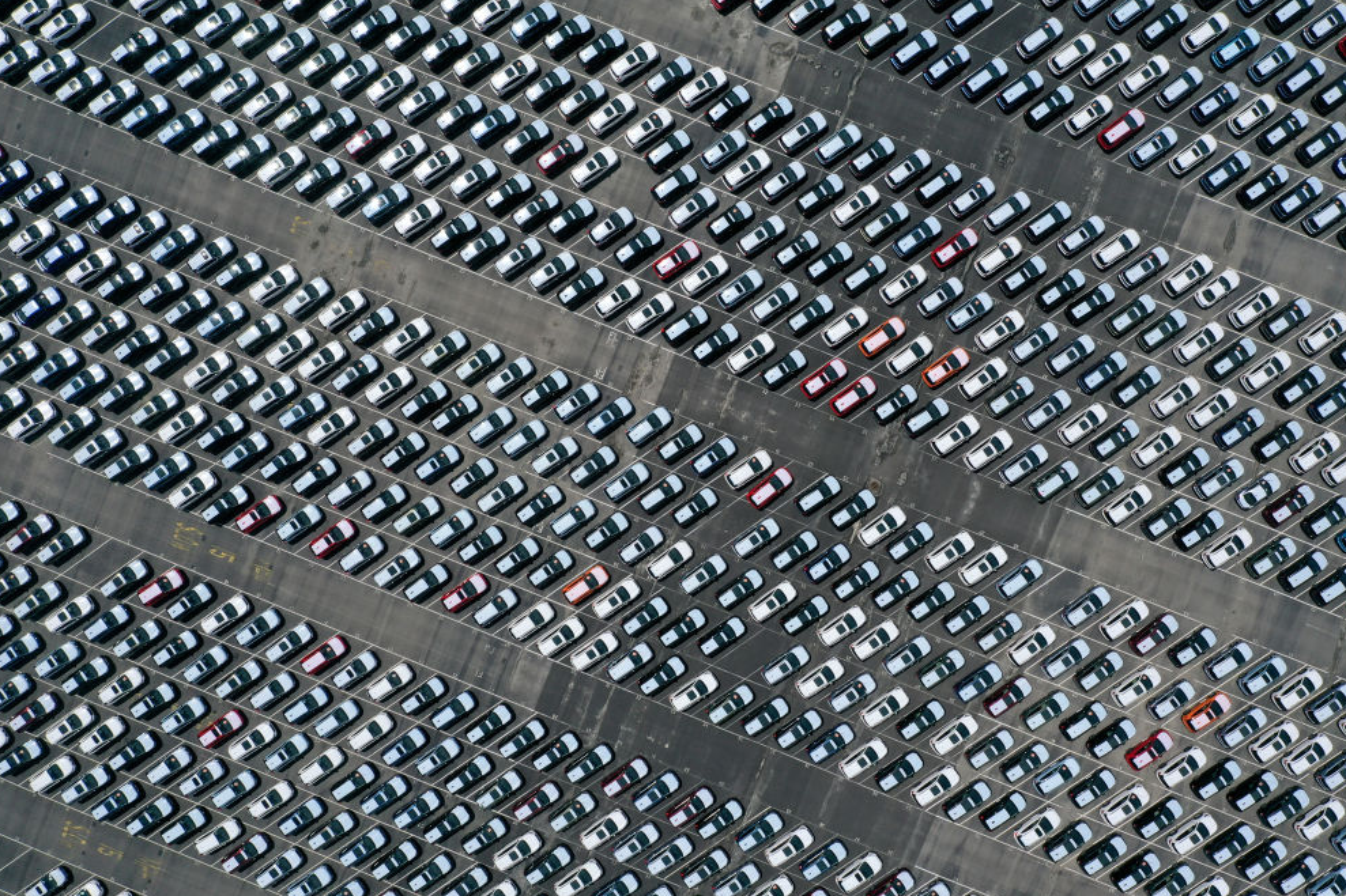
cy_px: 451
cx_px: 679
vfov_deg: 44.9
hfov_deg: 63.7
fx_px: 1084
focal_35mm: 29
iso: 100
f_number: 7.1
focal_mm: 10.26
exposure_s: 1/1250
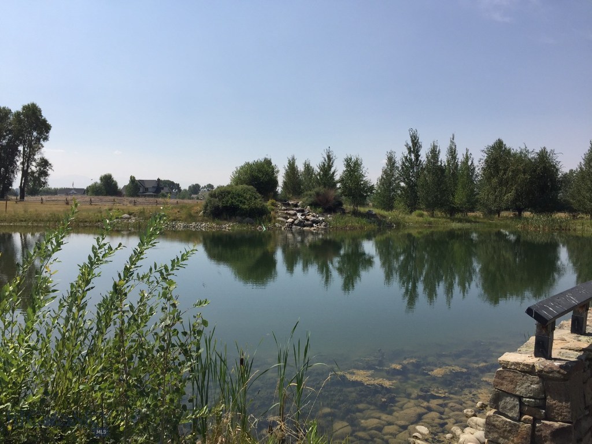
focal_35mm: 29
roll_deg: -0.9
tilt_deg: -0.4
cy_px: 222
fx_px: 496
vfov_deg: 48.2
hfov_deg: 61.7
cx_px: 296
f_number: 2.2
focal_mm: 4.15
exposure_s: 1/3049
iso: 32
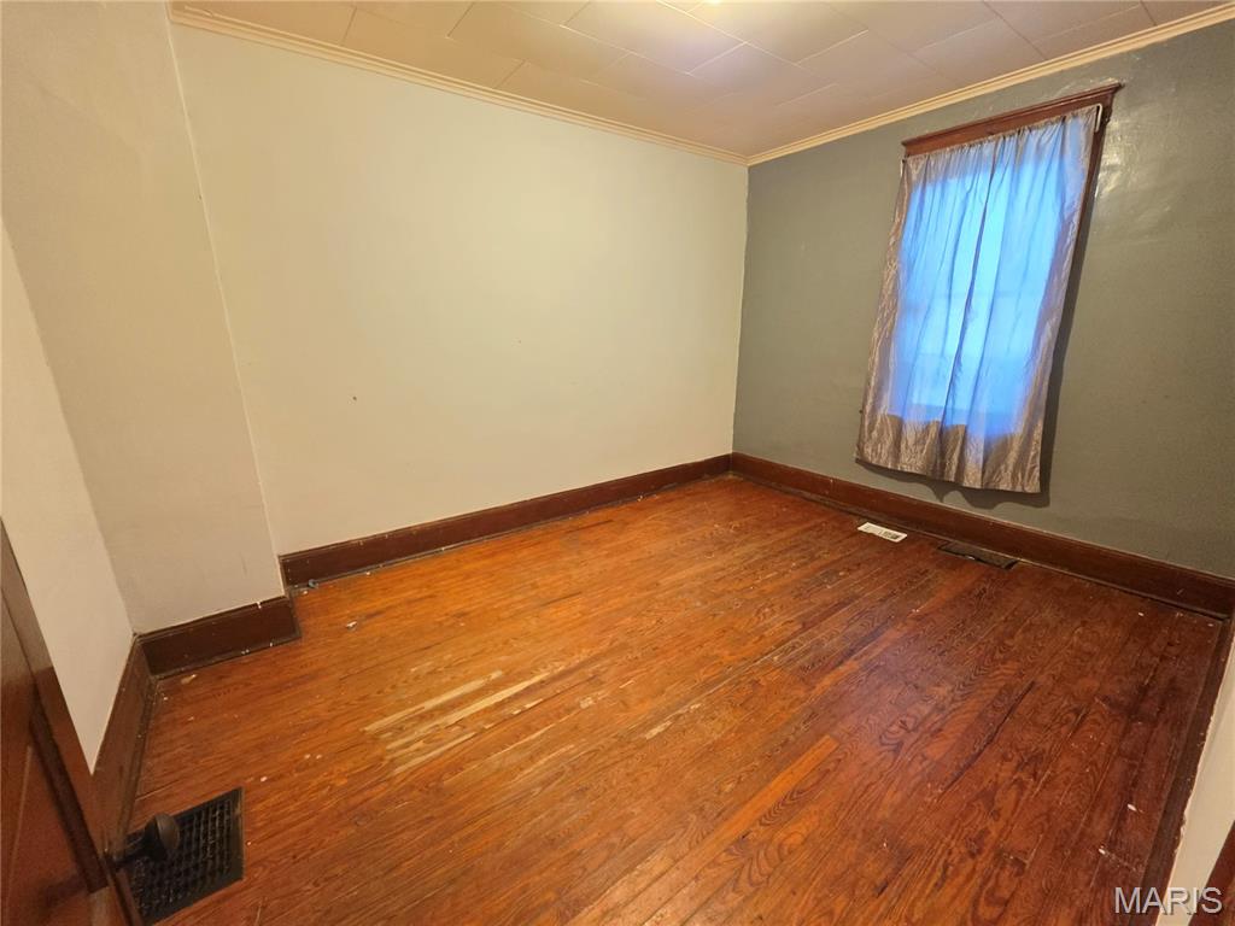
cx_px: 618
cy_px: 463
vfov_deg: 89.9
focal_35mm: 13
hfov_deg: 106.2
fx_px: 464
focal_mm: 2.2
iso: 1000
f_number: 1.9
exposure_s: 1/40
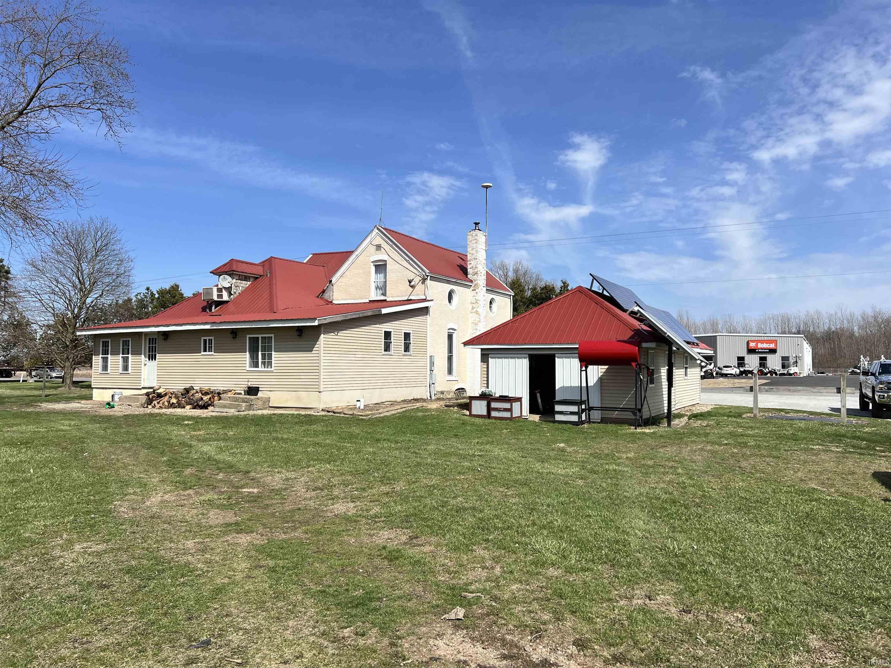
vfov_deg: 53.1
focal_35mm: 26
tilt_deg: +3.6
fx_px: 669
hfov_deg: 67.3
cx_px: 446
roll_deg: +0.2
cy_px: 334
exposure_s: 1/6211
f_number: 1.5
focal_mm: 5.7
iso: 50
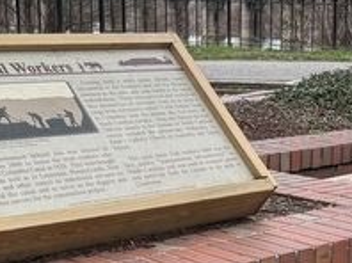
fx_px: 985
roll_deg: -3.2
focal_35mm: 97
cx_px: 279
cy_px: 243
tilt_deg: -12.0
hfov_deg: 20.0
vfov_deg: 15.0
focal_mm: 6.76
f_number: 1.78
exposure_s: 1/172
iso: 125
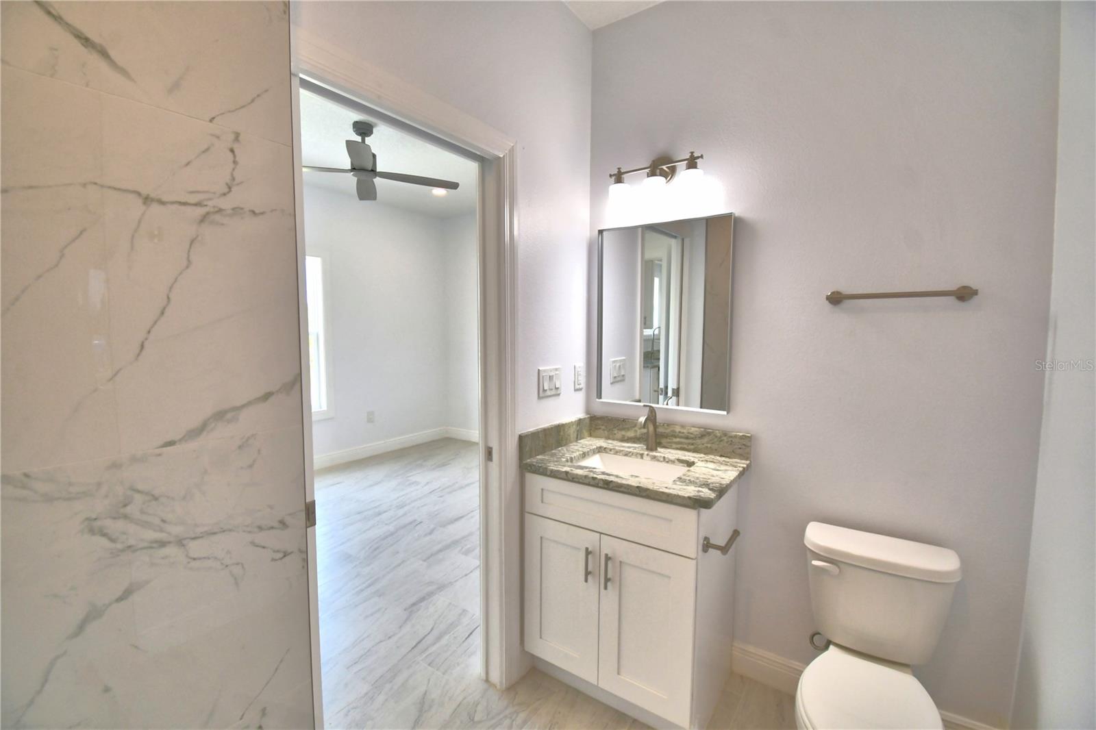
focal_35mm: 15
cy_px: 365
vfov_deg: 77.3
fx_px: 457
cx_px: 548
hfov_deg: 100.4
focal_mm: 10
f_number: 4.5
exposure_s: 1/160
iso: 200
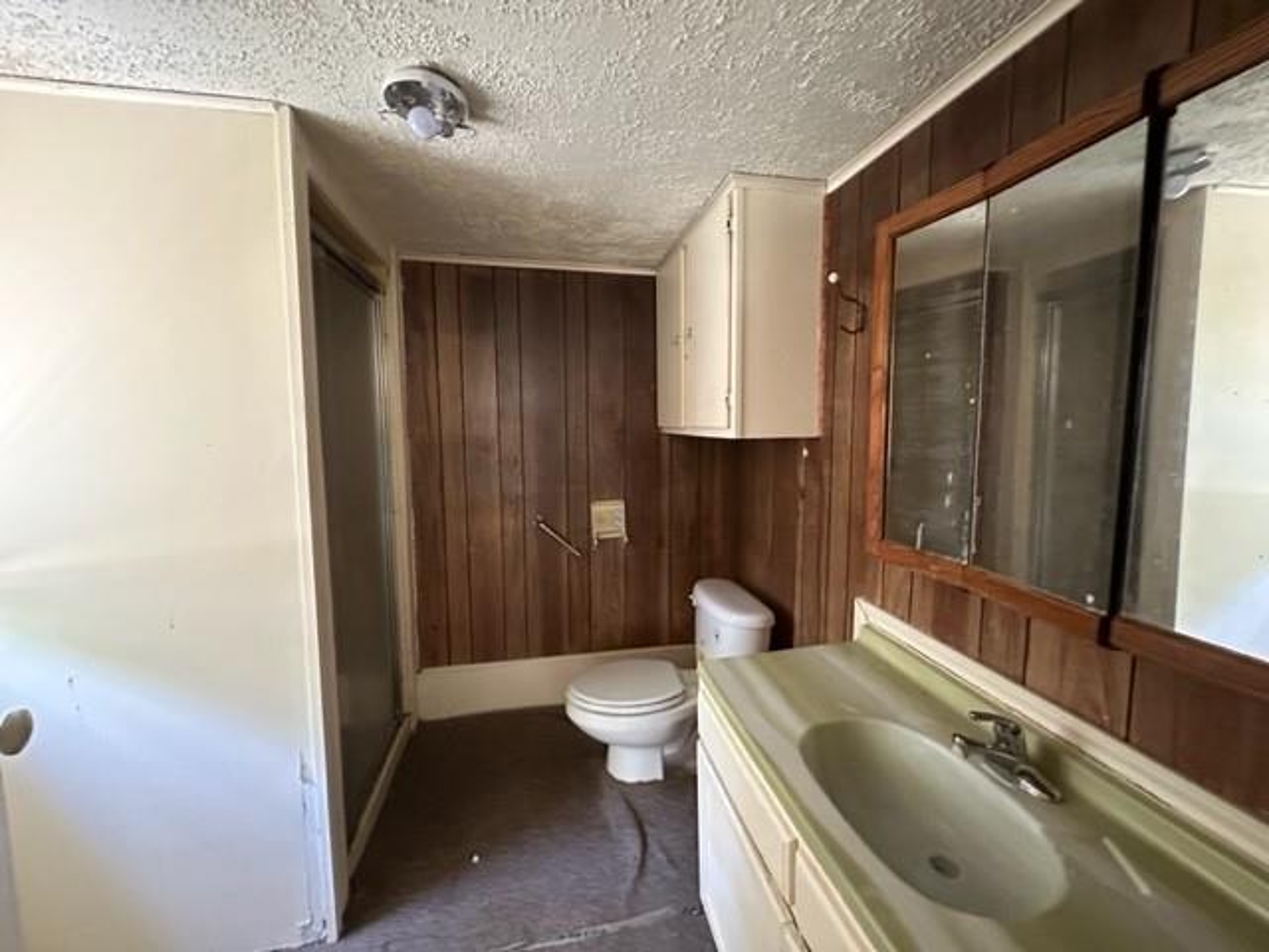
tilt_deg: -6.4
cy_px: 476
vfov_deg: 85.7
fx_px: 513
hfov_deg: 102.1
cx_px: 634
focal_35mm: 14
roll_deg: +0.2
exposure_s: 1/41
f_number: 2.2
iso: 1250
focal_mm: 2.22
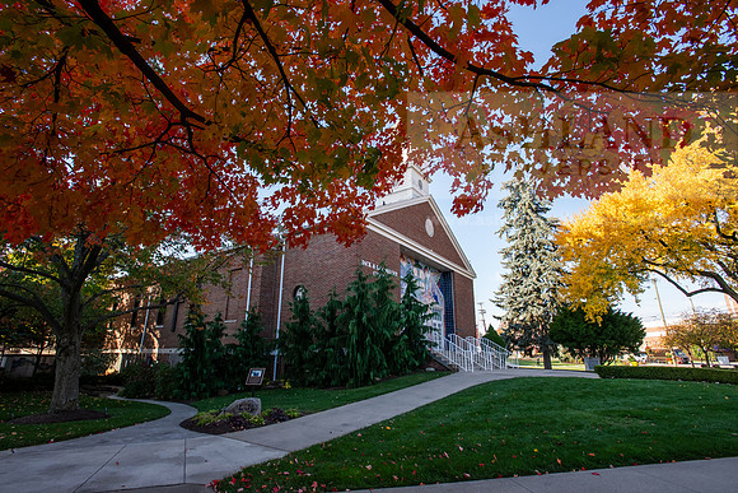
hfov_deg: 93.3
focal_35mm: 17
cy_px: 246
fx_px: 349
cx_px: 369
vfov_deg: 70.5
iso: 640
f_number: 9
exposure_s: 1/250
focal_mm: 17
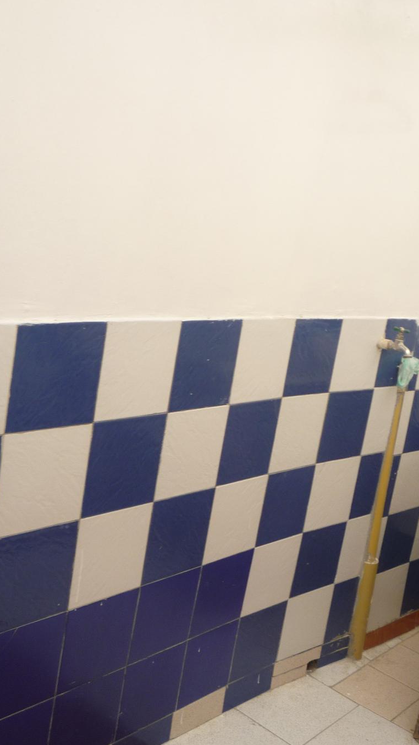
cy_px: 386
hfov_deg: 27.0
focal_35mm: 44
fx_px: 869
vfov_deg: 46.4
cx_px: 275
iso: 100
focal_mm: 5.2
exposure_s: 1/30
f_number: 3.3
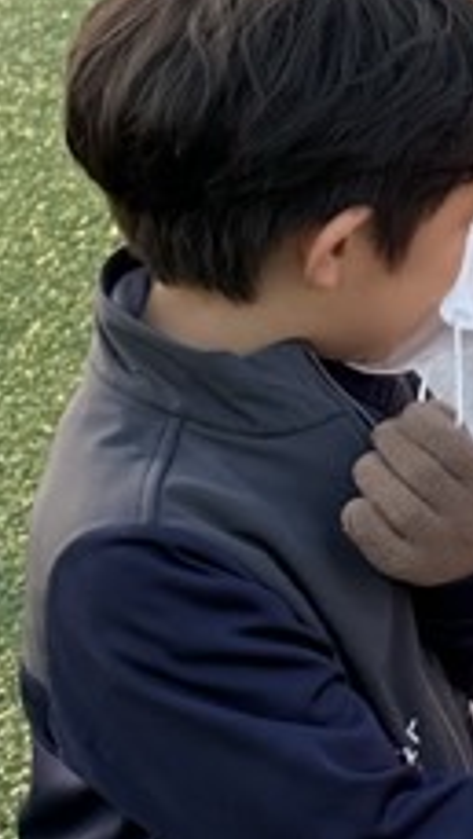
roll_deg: -2.5
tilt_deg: -13.4
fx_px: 3252
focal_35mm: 146
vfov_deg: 14.6
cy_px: 180
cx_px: 1030
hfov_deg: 7.9
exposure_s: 1/339
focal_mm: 6.86
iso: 80
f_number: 1.78
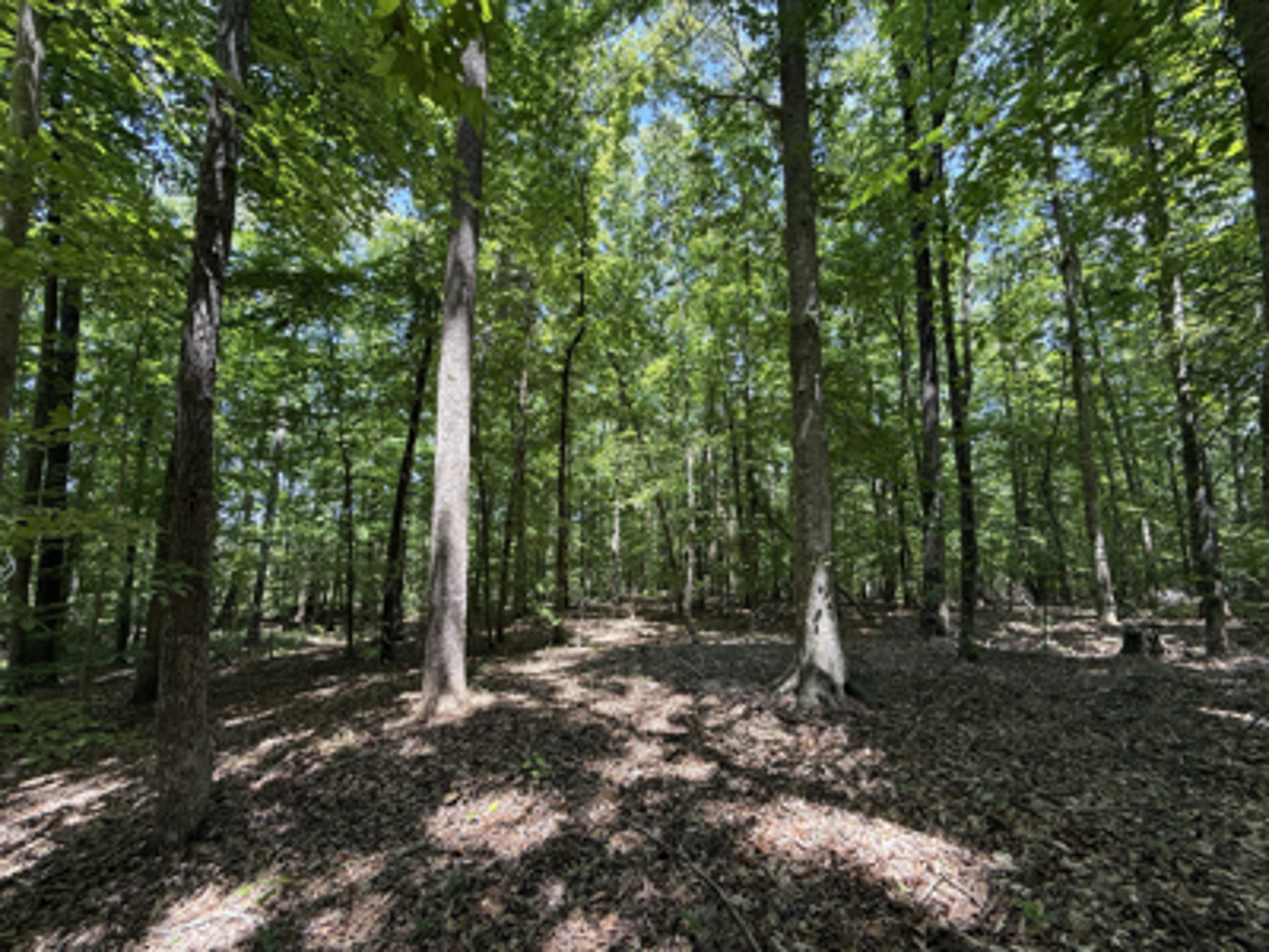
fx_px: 513
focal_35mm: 14
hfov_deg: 102.1
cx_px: 634
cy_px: 476
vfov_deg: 85.7
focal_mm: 2.2
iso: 50
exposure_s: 1/104
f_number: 2.2
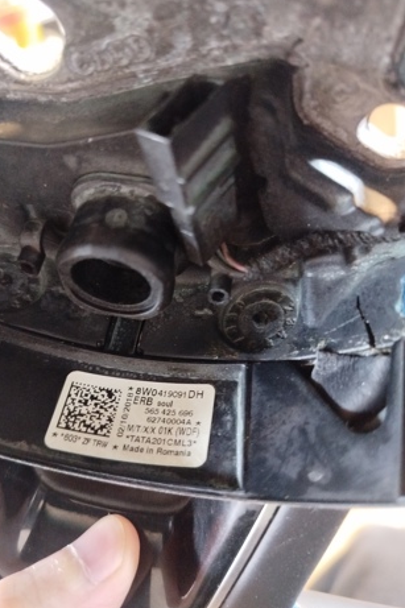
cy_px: 301
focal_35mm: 26
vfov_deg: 69.4
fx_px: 439
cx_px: 179
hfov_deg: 49.4
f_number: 1.7
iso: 800
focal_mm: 5.31
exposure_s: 1/10
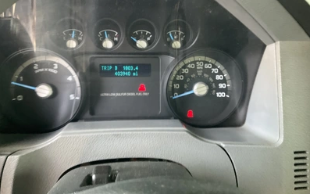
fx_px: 262
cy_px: 80
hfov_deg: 61.2
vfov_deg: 40.4
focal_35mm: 31
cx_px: 155
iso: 160
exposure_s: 1/60
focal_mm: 3
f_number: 1.8
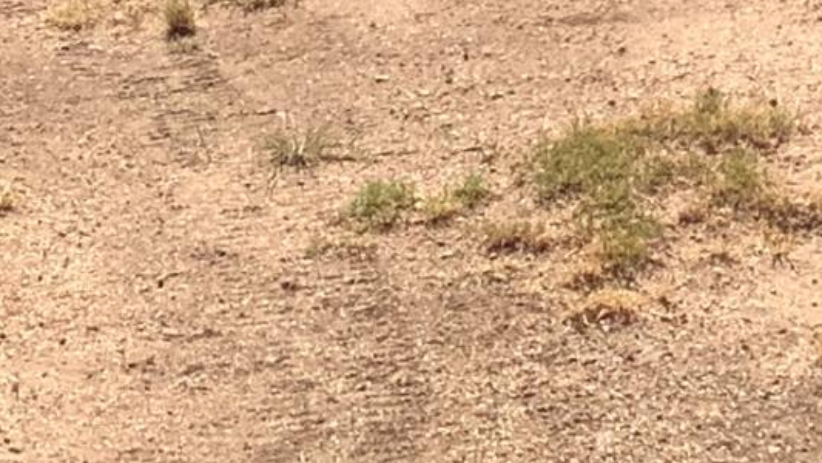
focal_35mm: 190
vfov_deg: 6.2
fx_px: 4142
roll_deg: +1.4
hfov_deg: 11.1
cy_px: -536
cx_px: 952
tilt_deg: -6.1
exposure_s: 1/1058
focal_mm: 3.3
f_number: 2.4
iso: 25
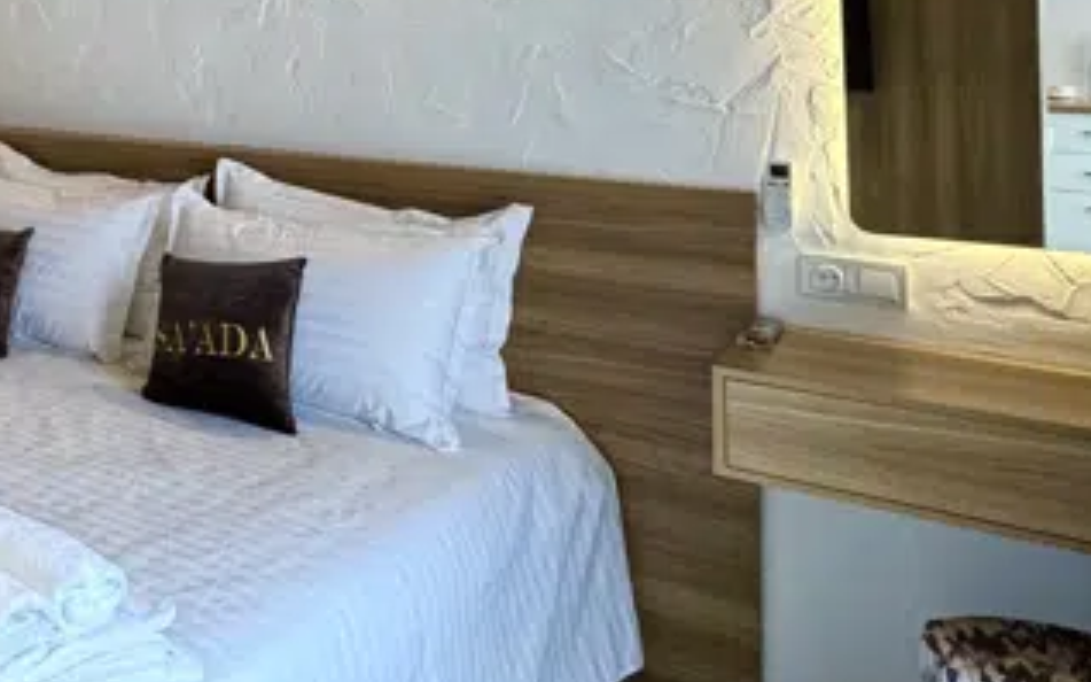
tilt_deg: +1.1
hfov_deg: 38.5
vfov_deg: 29.9
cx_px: -174
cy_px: 3
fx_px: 1189
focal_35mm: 40
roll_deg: -0.6
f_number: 2.2
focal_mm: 2.22
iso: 160
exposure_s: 1/100
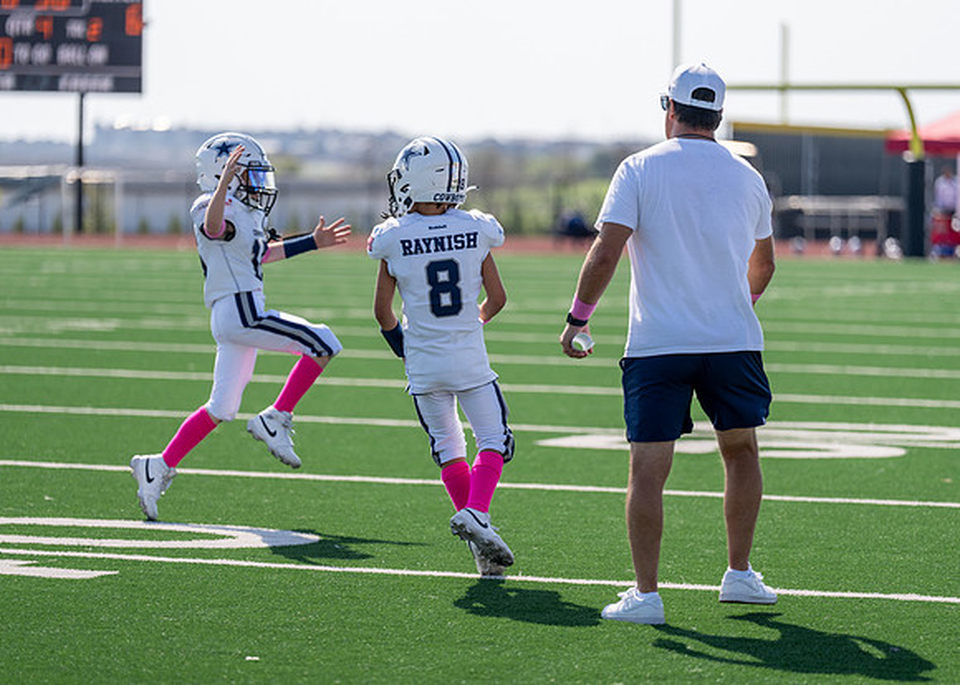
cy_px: 342
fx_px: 4792
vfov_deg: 8.2
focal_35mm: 176
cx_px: 480
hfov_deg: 11.4
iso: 100
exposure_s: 1/2000
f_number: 2.8
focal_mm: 162
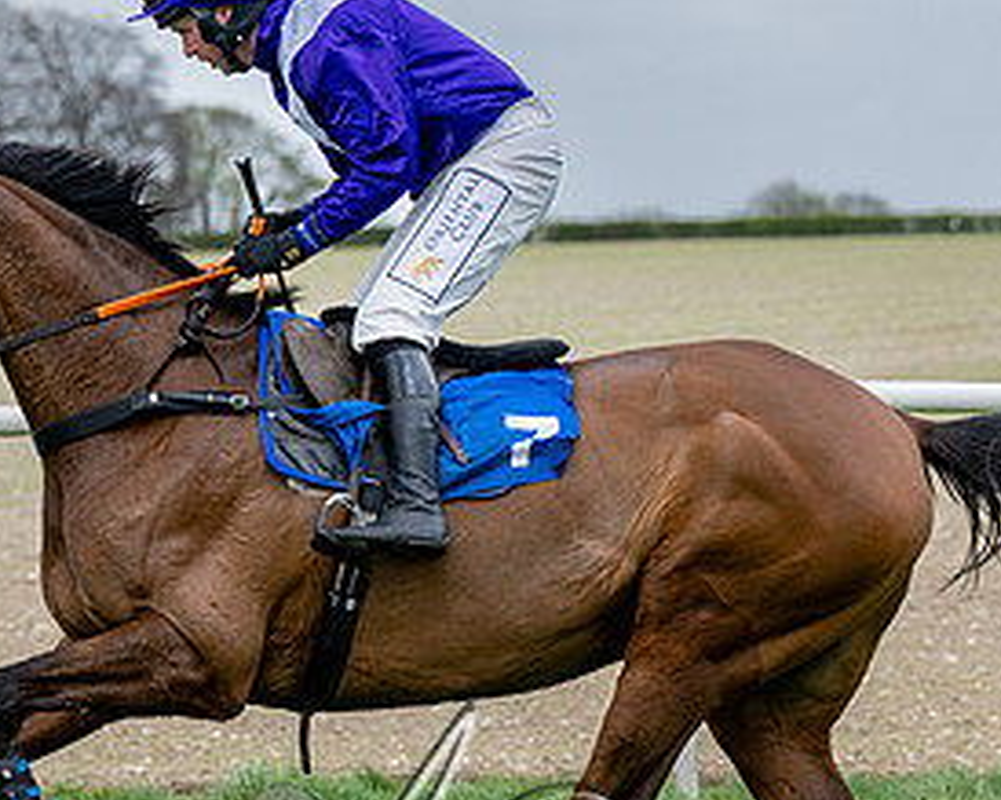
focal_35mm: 258
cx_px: 215
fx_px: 7641
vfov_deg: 6.0
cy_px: 697
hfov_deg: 7.5
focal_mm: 89
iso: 400
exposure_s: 1/1600
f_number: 4
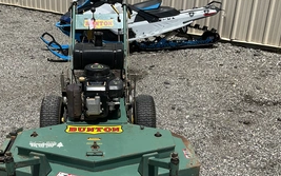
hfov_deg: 42.9
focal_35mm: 46
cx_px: 96
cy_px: 125
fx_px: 352
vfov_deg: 27.7
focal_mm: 3
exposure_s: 1/2538
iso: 25
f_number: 1.8
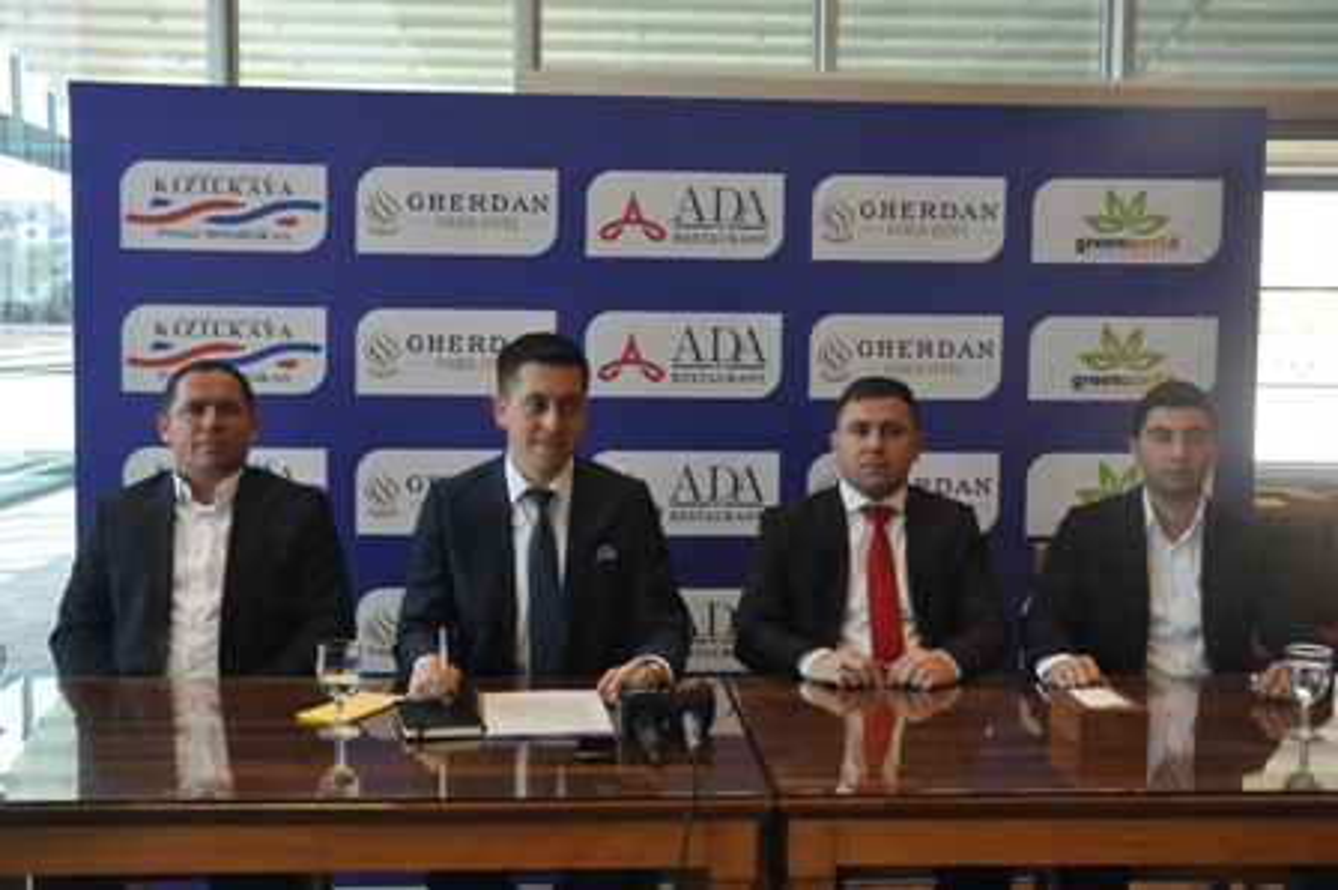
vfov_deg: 30.8
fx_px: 1616
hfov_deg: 45.0
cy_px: 445
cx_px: 669
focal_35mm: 44
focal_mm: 29
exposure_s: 1/125
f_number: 5.6
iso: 400
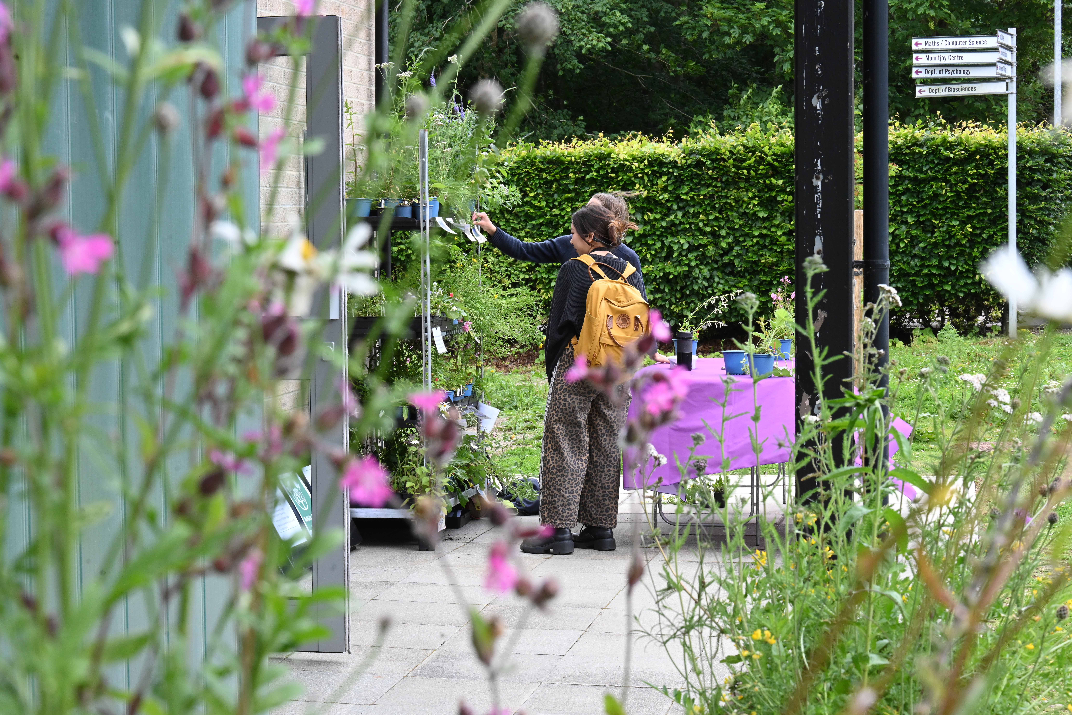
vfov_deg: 17.5
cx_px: 536
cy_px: 358
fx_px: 2322
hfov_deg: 26.0
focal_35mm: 78
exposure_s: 1/200
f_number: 16
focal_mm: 78
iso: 1600
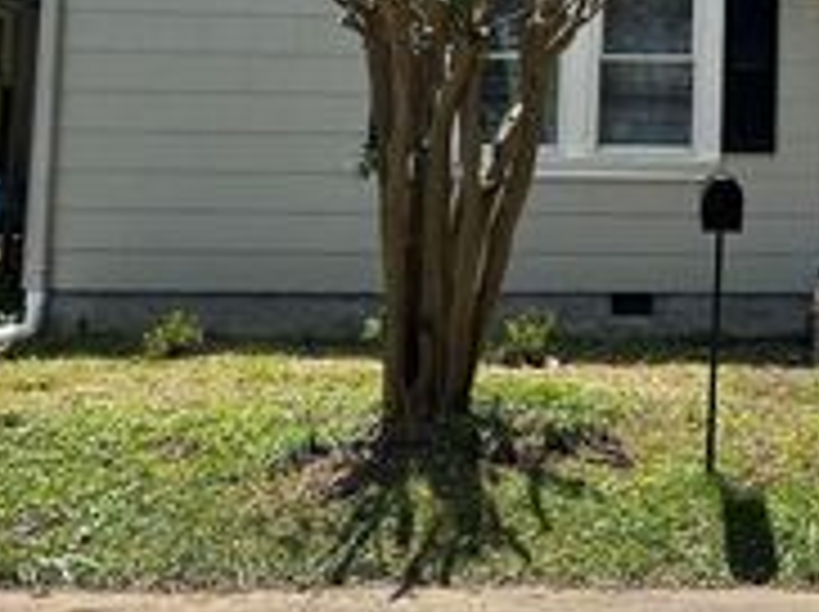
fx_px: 1559
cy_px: -38
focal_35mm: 66
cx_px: 909
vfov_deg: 21.2
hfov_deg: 26.9
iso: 80
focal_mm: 6.86
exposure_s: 1/2155
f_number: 1.78
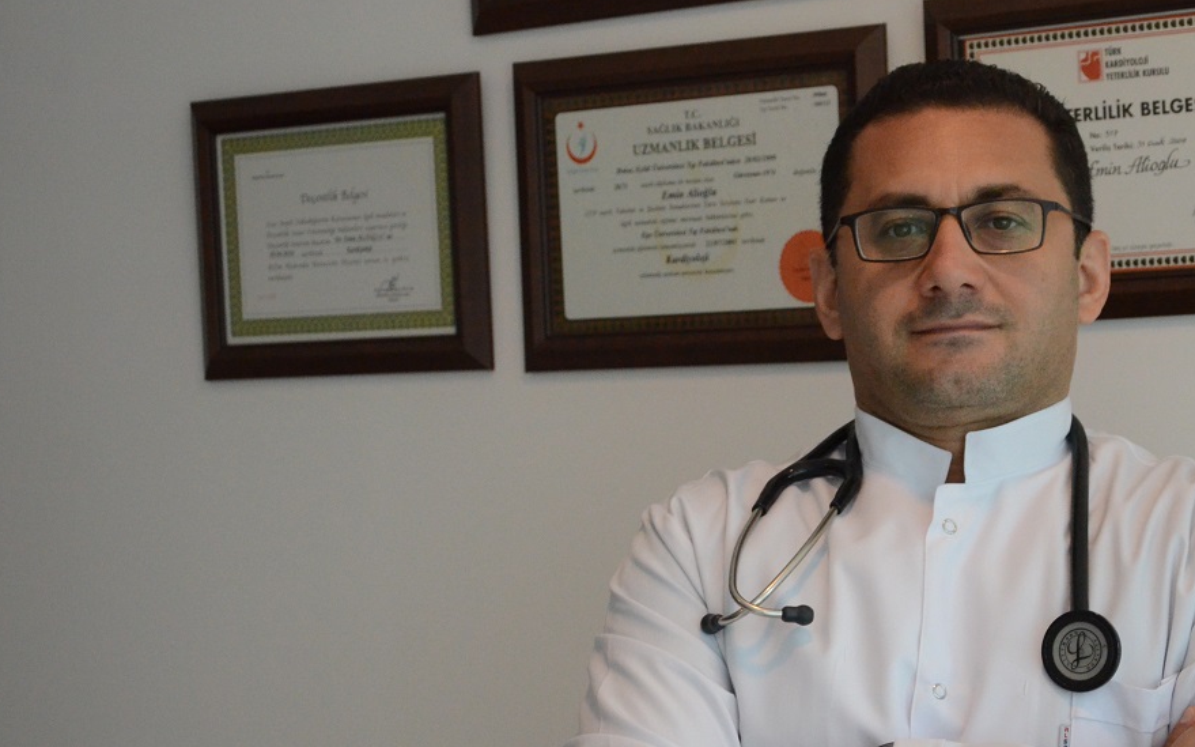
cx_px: 733
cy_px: 484
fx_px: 3051
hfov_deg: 22.1
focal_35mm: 94
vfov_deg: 13.9
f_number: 4.8
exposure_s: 1/400
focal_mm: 45
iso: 2800
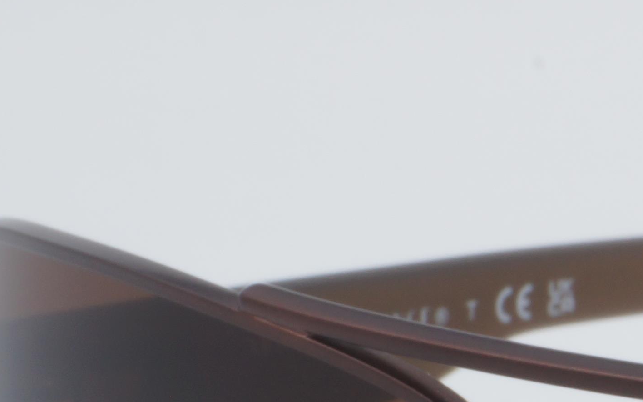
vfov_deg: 4.0
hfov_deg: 6.3
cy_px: 759
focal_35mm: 324
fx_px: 5678
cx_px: 1197
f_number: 32
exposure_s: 1/4
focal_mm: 50
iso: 100
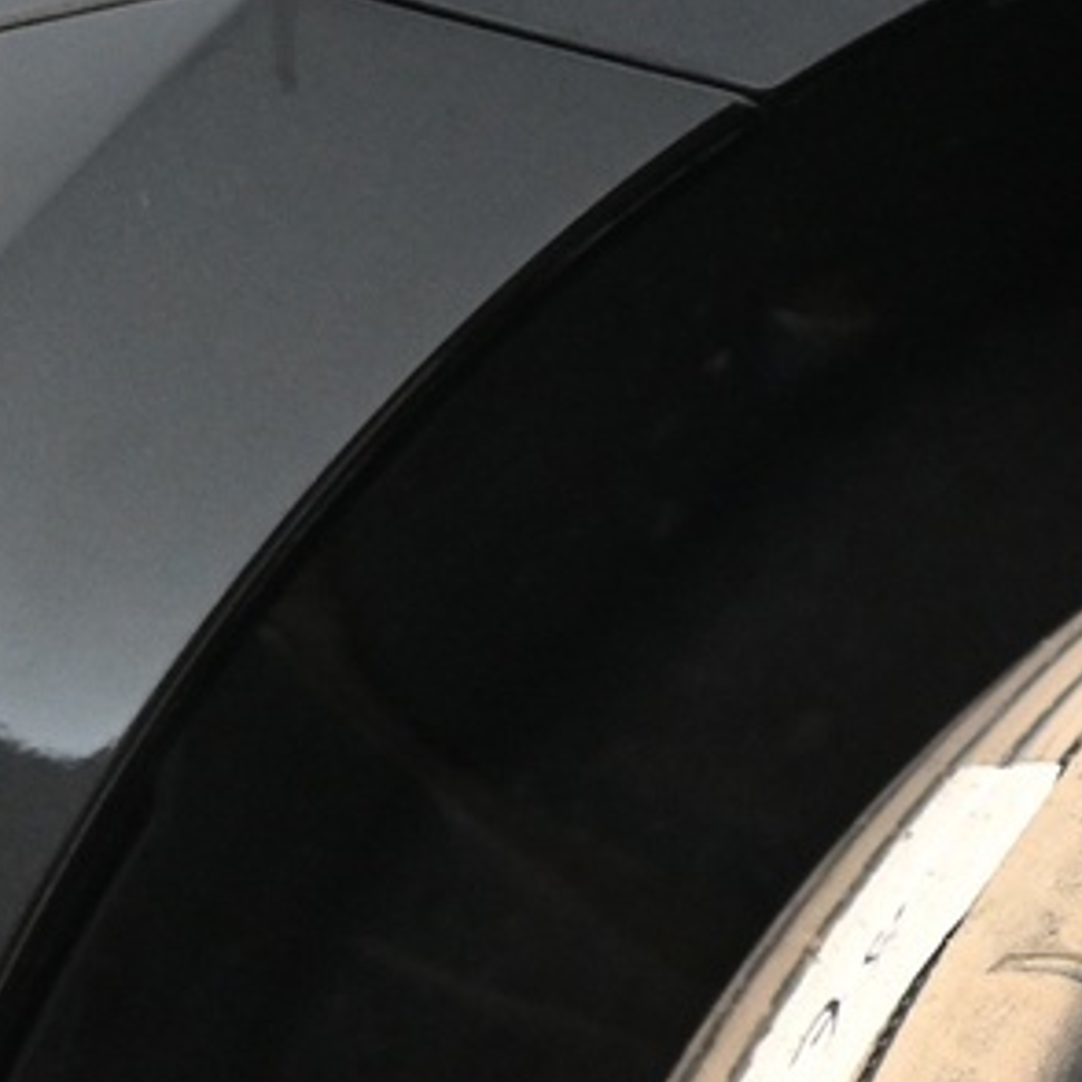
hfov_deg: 11.5
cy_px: 1976
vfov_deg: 12.0
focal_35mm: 133
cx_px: 2337
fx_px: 4715
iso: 1800
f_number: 3.8
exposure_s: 1/30
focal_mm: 19
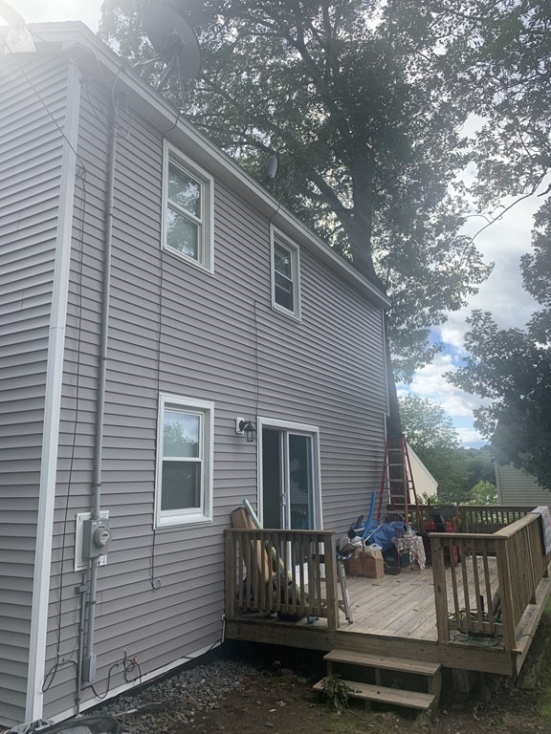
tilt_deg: +13.3
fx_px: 552
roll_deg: +1.3
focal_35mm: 26
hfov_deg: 53.1
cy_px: 367
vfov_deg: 67.3
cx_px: 276
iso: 25
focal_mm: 4.25
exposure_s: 1/771
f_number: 1.8
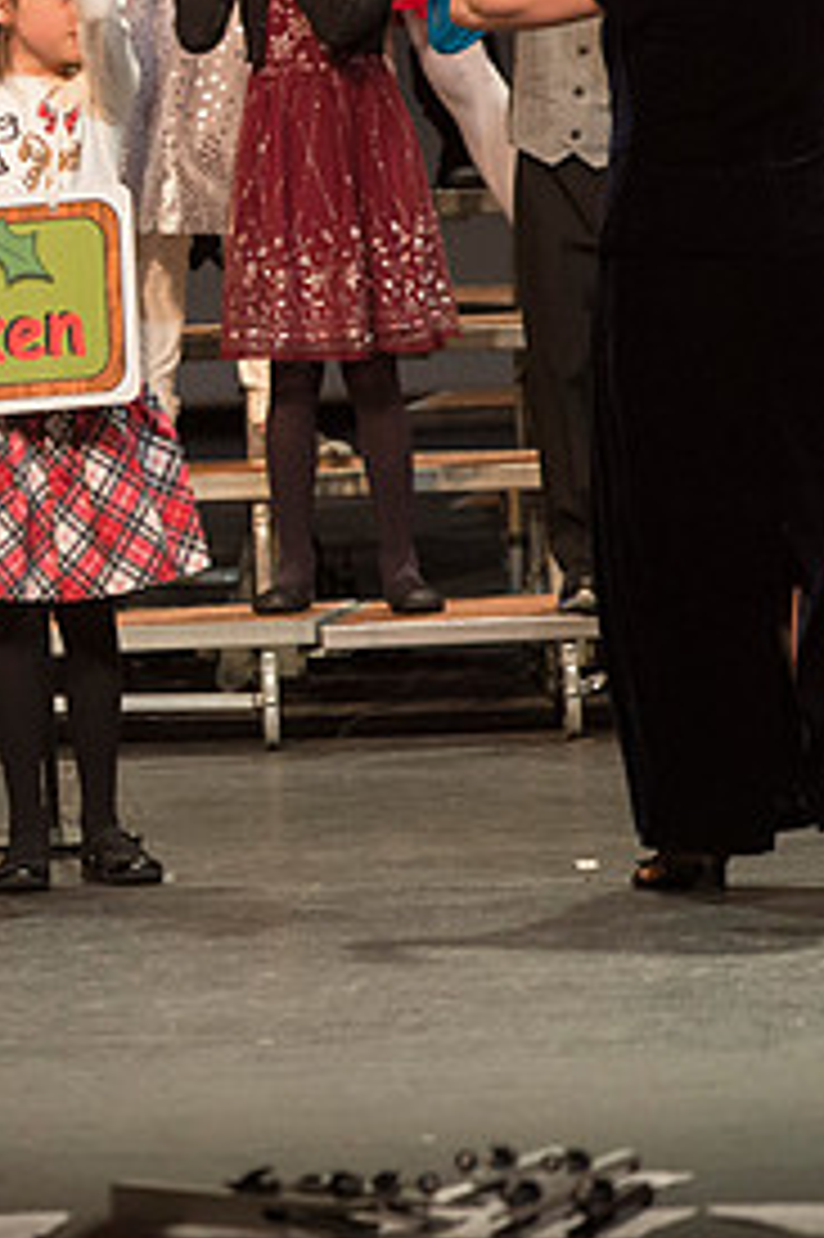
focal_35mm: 422
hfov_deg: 3.2
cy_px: 385
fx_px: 14506
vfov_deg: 4.9
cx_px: -248
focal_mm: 200
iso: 2500
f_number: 2.8
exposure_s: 1/250
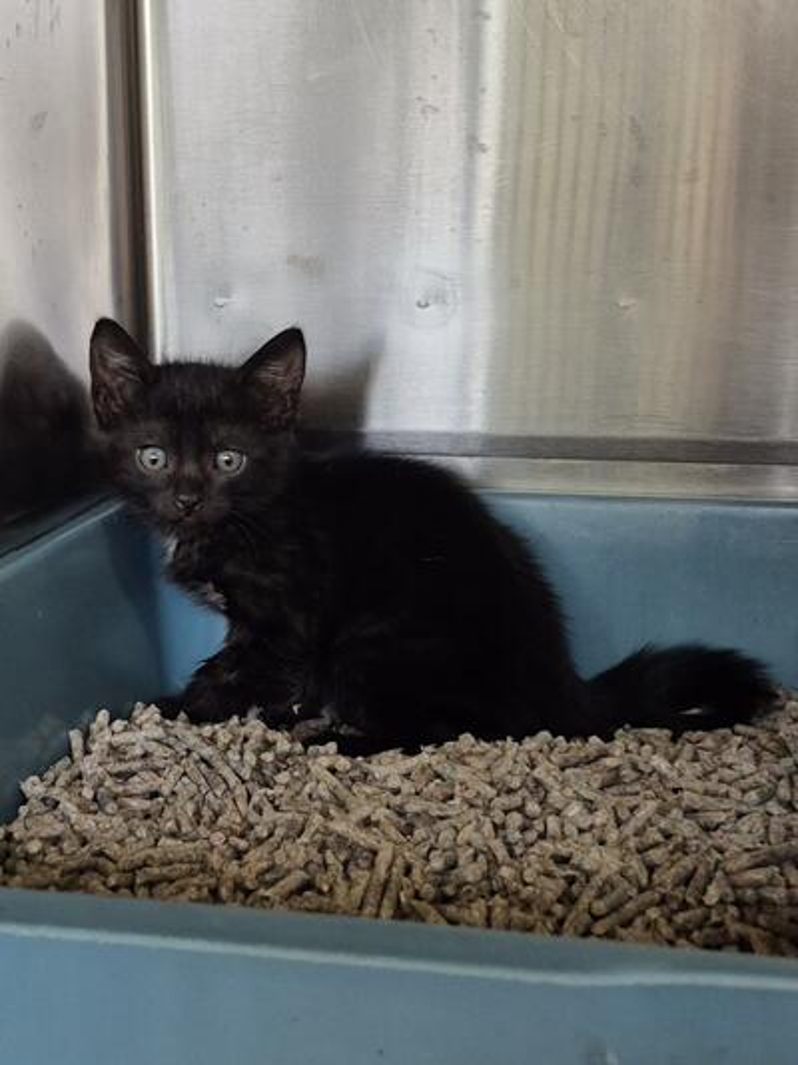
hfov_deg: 58.8
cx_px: 399
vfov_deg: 73.9
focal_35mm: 23
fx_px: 708
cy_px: 532
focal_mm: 5.4
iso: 400
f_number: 1.8
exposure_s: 1/100
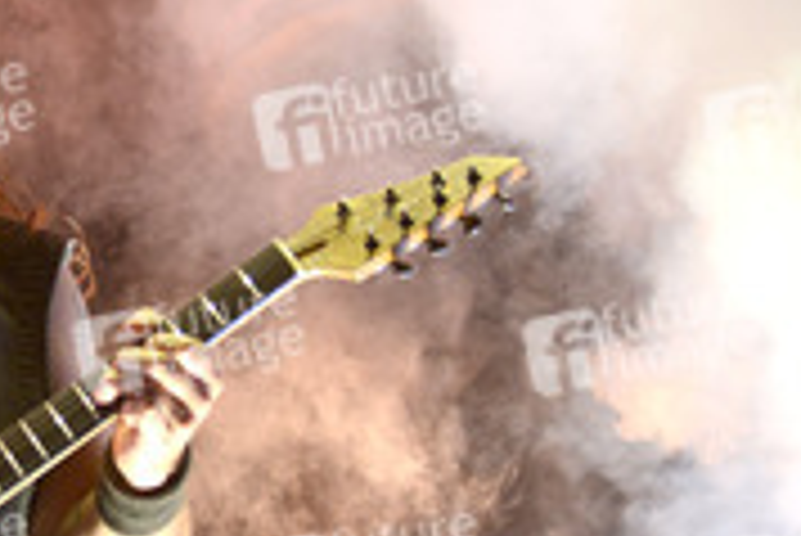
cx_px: -200
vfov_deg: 7.8
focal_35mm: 177
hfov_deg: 11.3
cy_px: 455
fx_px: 3941
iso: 1600
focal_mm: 70
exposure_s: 1/400
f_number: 2.8
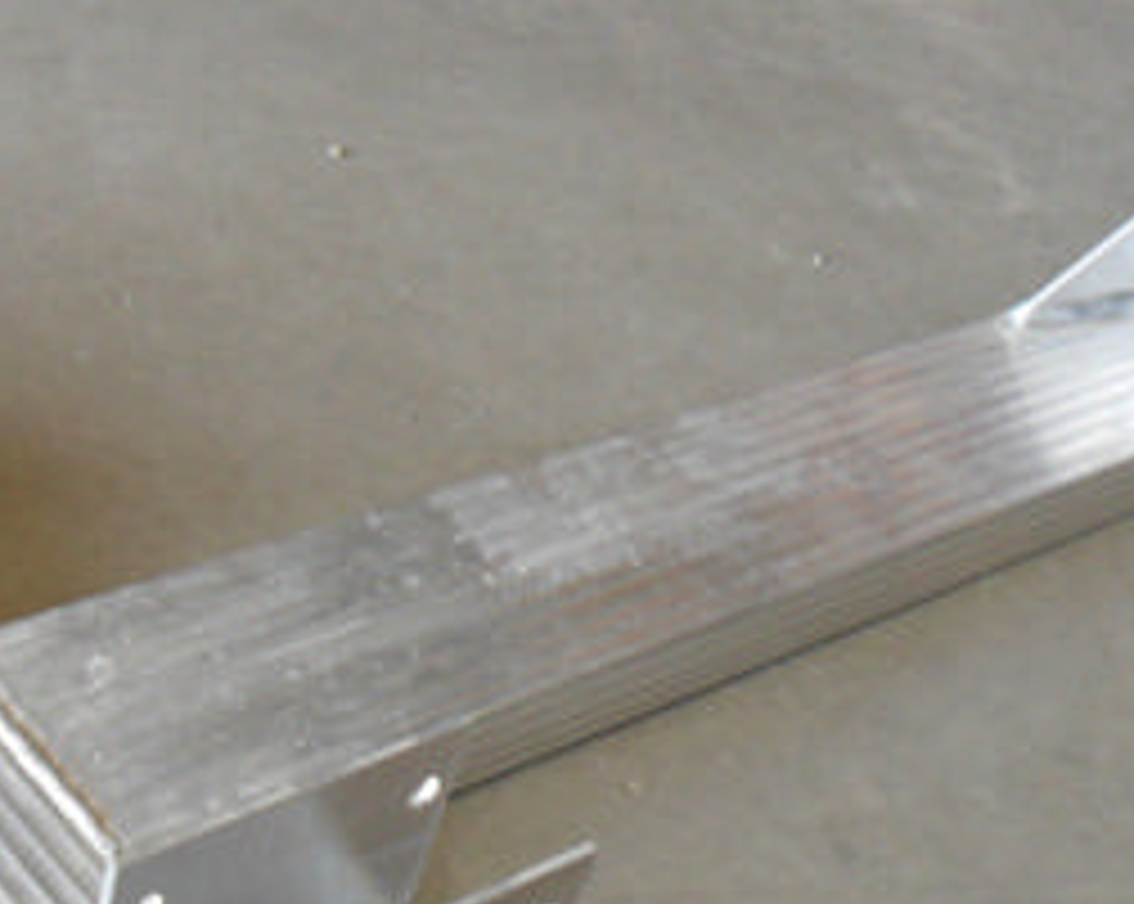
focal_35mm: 67
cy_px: 962
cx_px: 310
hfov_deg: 28.0
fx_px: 2246
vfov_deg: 21.7
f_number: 3.5
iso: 120
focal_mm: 4.9
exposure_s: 1/30
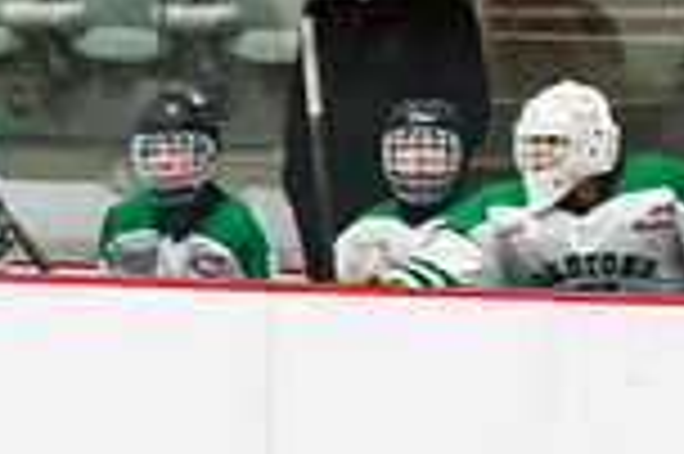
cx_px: -272
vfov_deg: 1.7
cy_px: 1040
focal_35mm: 793
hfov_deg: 2.6
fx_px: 15051
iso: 640
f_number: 3.2
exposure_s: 1/640
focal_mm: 80
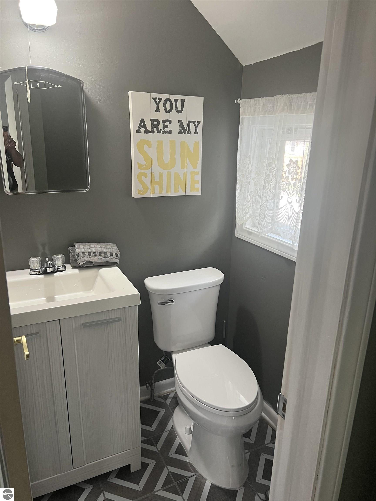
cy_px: 250
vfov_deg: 67.3
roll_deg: -1.5
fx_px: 377
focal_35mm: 26
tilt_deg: -16.2
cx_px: 188
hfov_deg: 53.1
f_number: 1.5
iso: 125
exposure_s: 1/60
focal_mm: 5.7
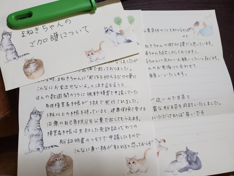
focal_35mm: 26
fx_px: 176
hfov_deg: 67.3
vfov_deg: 53.1
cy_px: 88
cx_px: 117
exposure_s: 1/100
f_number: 2.4
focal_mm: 4.3
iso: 200
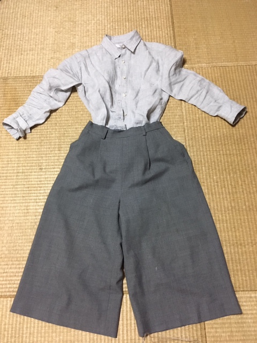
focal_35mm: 29
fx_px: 287
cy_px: 172
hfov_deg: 48.2
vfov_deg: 61.7
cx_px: 128
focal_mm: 4.15
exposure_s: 1/20
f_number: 2.2
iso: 200
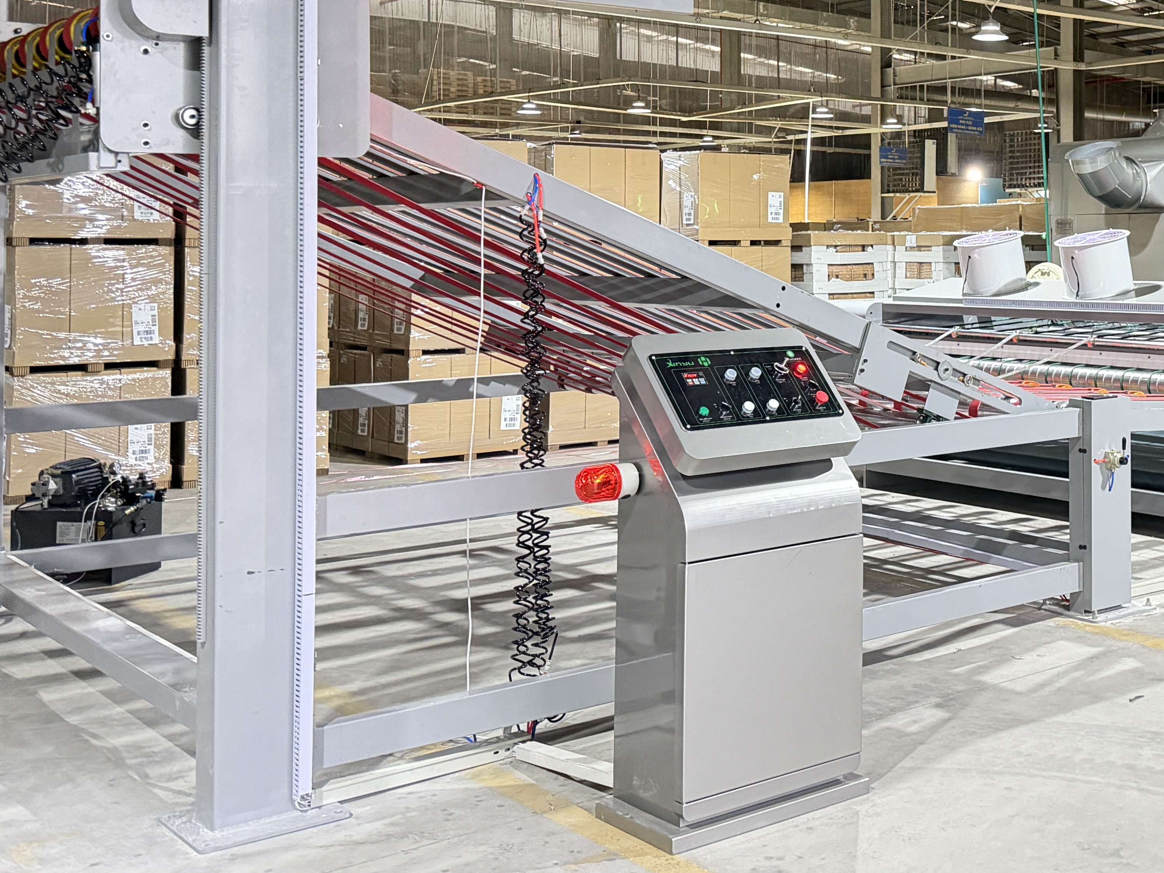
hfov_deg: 39.0
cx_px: 996
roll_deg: +0.2
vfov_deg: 30.9
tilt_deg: +1.9
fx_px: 1547
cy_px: 205
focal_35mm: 46
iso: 640
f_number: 1.78
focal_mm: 6.76
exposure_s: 1/33
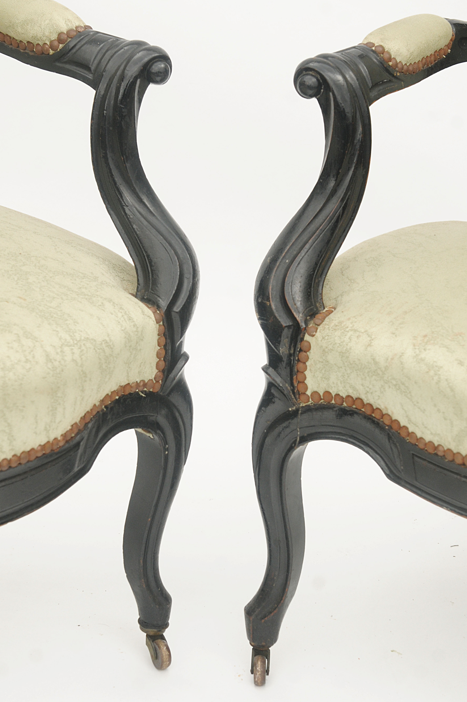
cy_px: 351
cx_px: 234
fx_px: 1287
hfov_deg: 20.6
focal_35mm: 66
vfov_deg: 30.5
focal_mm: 44
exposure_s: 1/200
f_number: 6.3
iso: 400
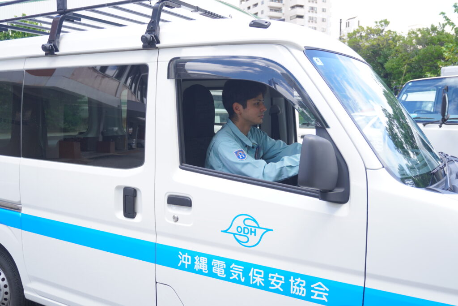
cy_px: 153
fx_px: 439
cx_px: 229
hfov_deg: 55.1
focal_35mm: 34
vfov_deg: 38.4
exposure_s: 1/160
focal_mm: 23
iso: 125
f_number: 4
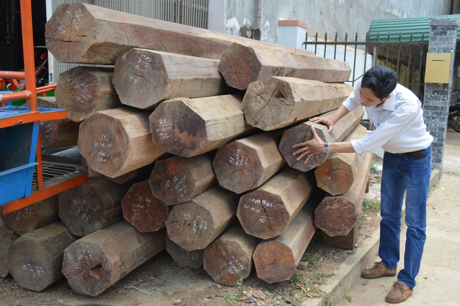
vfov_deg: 34.2
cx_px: 230
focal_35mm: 39
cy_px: 153
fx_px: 498
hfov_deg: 49.6
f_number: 5.6
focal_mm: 26
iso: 100
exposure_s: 1/125
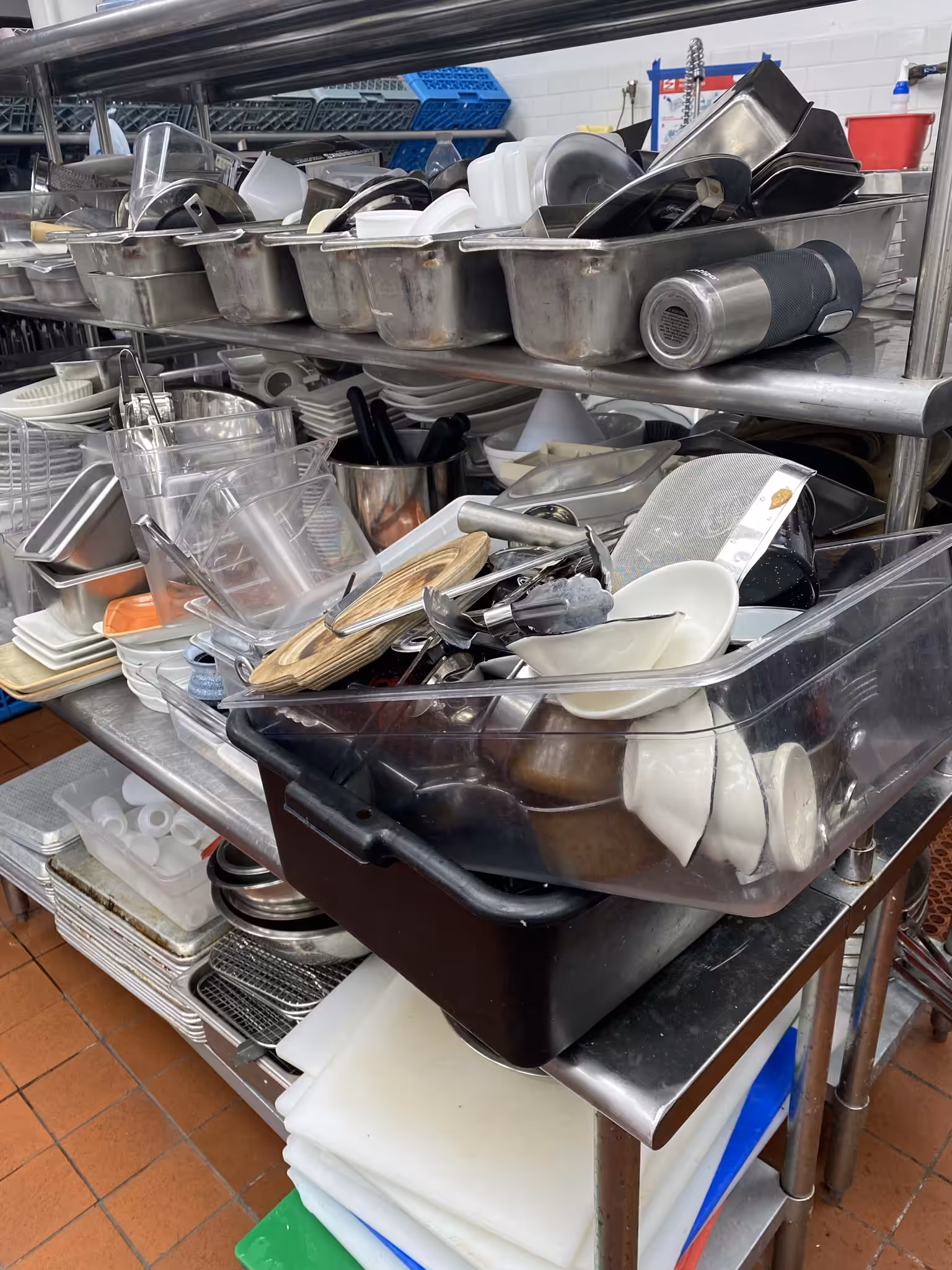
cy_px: 635
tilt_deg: -24.2
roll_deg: +3.4
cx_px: 476
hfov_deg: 53.1
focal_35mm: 26
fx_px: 953
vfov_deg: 67.3
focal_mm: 4.25
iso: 100
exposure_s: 1/120
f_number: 1.8
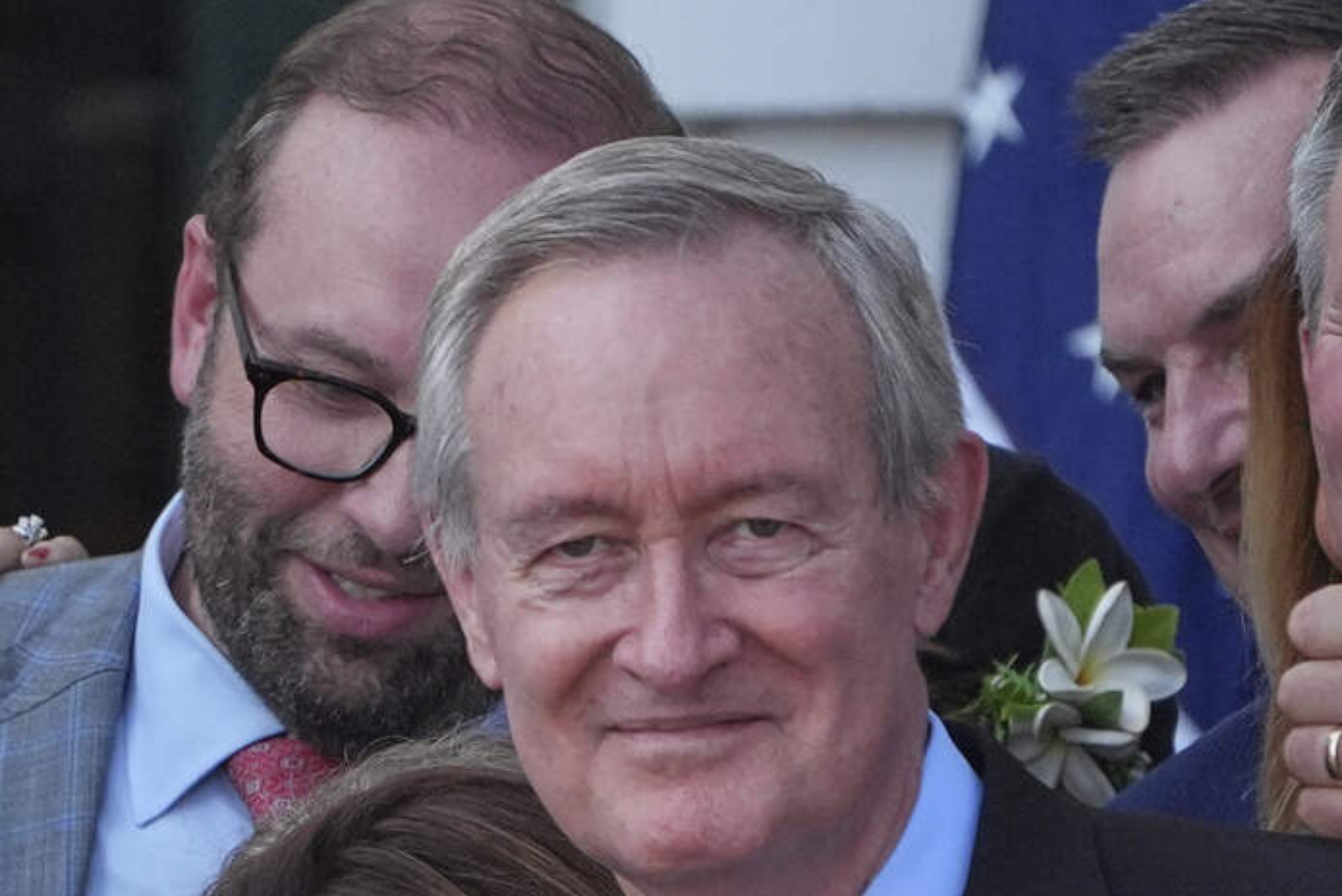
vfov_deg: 1.0
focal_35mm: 1346
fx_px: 50194
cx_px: -734
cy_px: 1883
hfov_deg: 1.5
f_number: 5.6
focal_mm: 312
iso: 1250
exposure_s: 1/2500
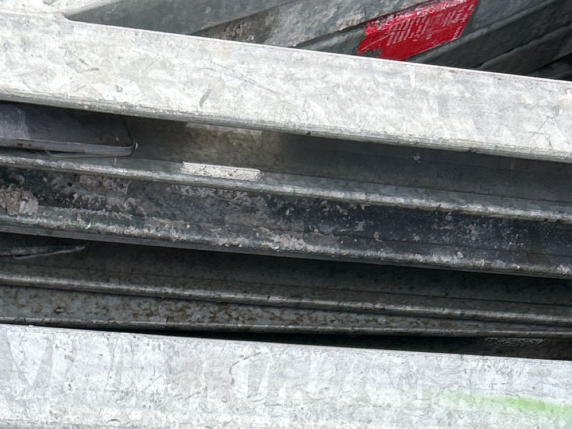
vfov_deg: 13.3
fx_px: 1735
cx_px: 183
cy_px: 636
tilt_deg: -63.6
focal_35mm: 105
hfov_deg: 18.7
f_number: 1.5
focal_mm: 5.7
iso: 50
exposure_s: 1/705
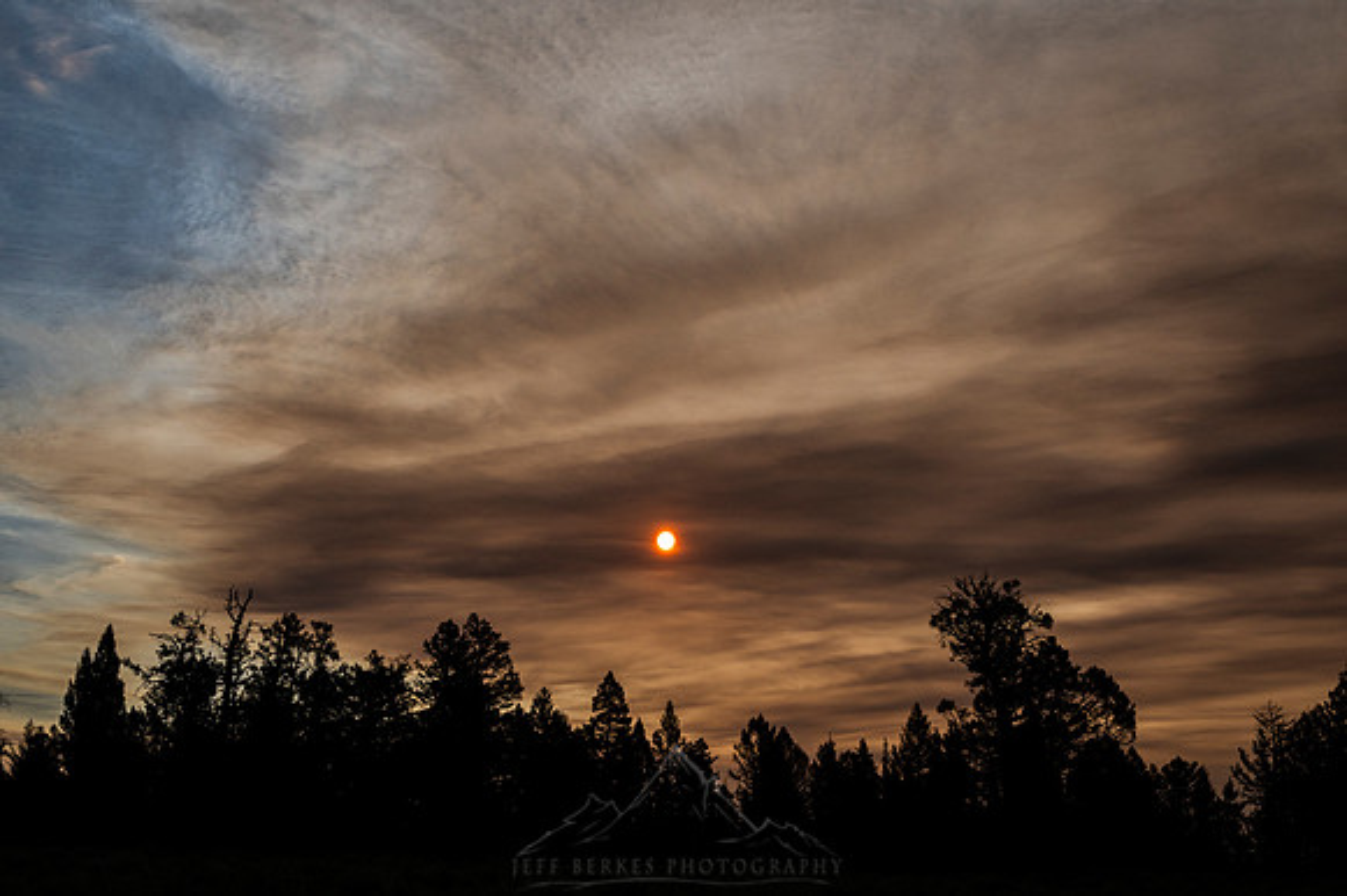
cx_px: 674
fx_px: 1720
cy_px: 448
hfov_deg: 42.8
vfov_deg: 29.2
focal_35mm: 46
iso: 200
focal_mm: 31
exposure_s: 1/2000
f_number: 5.6
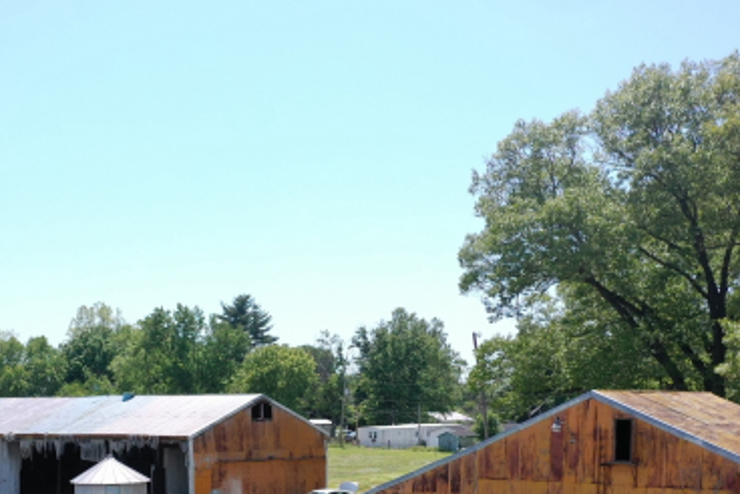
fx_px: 1173
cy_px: 486
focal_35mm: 57
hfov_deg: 34.8
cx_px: 269
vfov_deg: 22.9
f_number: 3.5
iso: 400
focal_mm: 10.26
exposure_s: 1/3200
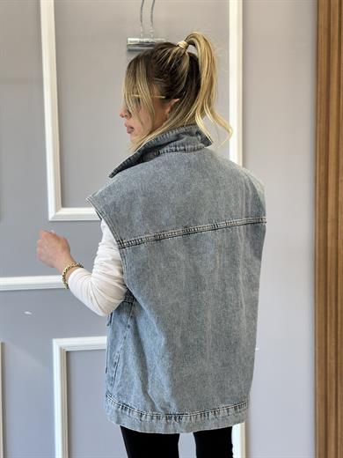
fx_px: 634
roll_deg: +0.6
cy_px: 229
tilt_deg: -3.3
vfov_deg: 39.7
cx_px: 172
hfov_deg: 30.3
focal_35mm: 48
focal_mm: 6.86
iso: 64
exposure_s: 1/100
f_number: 1.78
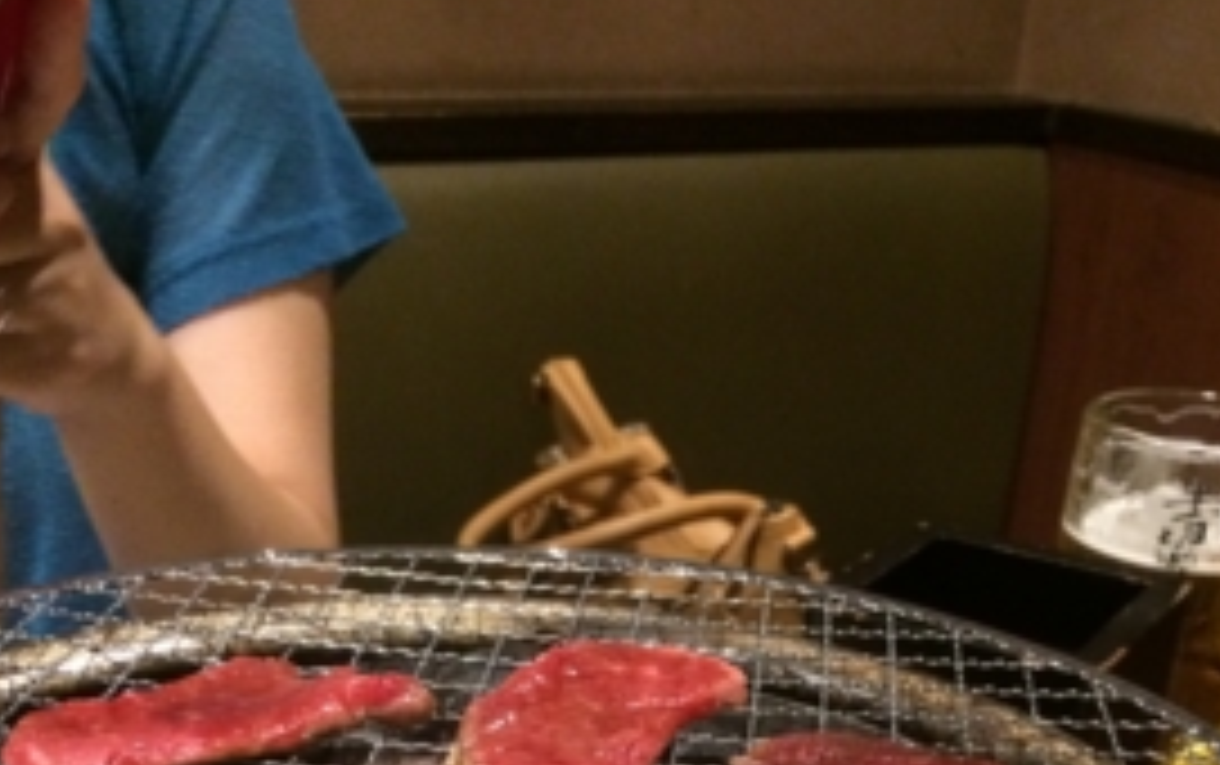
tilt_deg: -31.4
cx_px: 653
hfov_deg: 39.5
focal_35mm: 51
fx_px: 1697
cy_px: 896
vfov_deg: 23.4
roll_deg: -2.2
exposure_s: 1/15
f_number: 2.2
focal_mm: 4.15
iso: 400
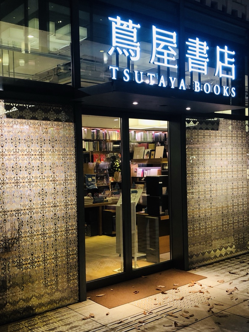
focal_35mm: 41
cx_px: 131
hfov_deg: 35.1
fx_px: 393
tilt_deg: -1.5
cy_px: 180
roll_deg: +0.9
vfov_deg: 45.7
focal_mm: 4
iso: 64
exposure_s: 1/17
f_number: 1.8
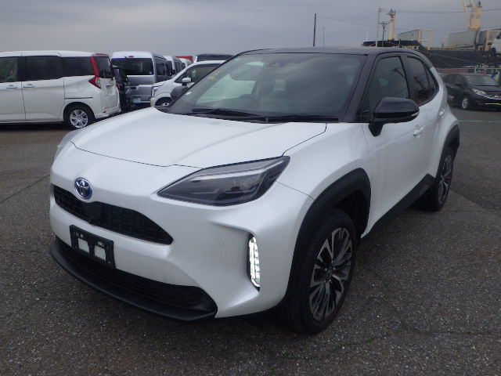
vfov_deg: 49.7
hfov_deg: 63.4
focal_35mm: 28
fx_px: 405
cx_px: 250
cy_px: 188
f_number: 4.2
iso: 125
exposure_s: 1/320
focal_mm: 5
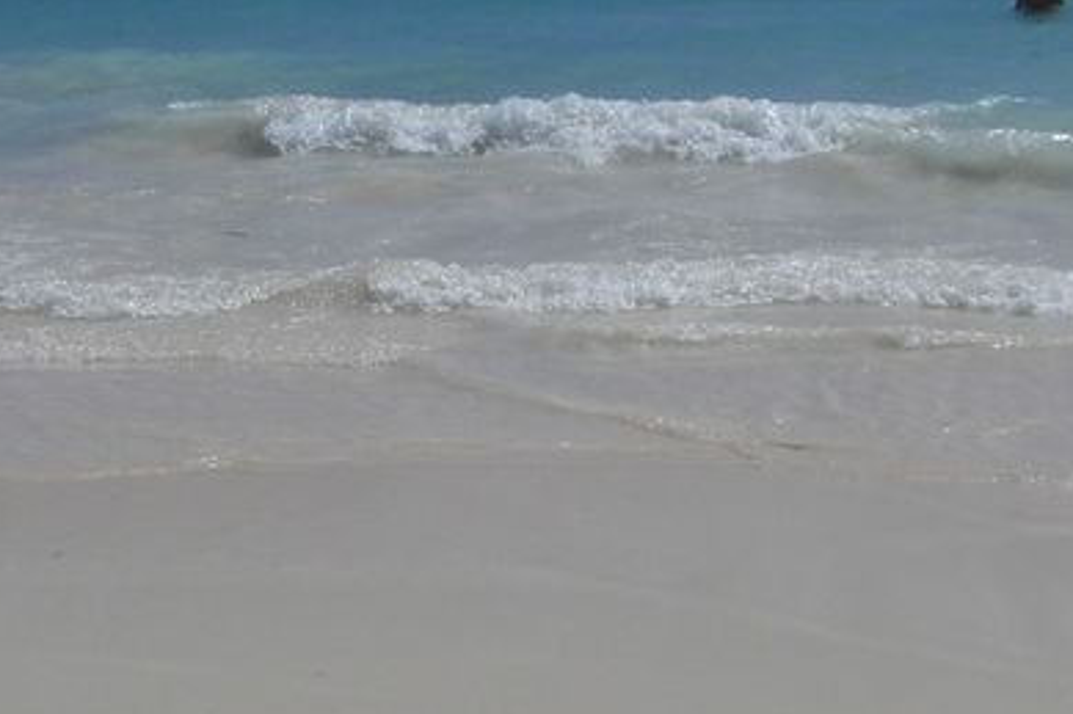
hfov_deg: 19.5
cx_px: 309
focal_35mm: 104
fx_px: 3098
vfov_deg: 13.1
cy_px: 218
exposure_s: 1/500
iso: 64
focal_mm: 6.2
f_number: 8
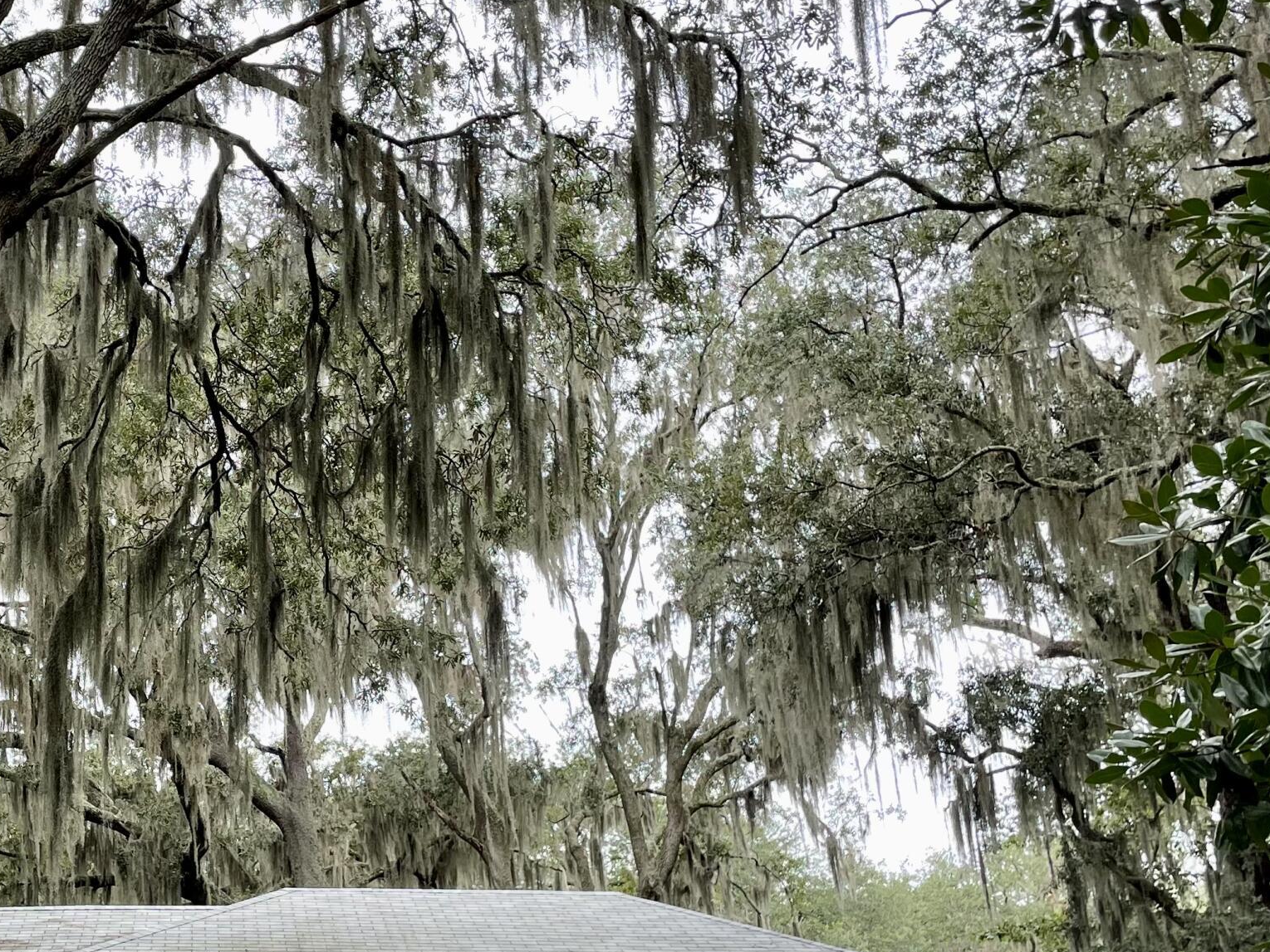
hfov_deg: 36.1
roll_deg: -0.4
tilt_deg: +17.5
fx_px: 1871
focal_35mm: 51
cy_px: 610
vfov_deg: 28.4
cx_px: 241
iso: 32
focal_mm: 4.2
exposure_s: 1/217
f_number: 1.6
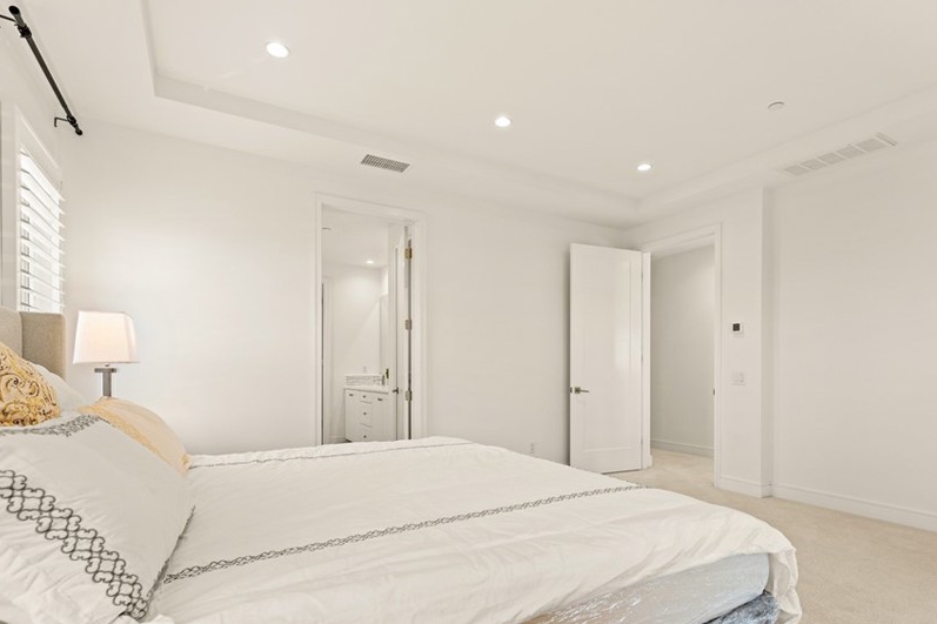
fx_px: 468
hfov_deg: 89.9
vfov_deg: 66.7
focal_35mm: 18
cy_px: 373
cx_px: 495
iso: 320
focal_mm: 14
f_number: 6.3
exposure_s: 1/13
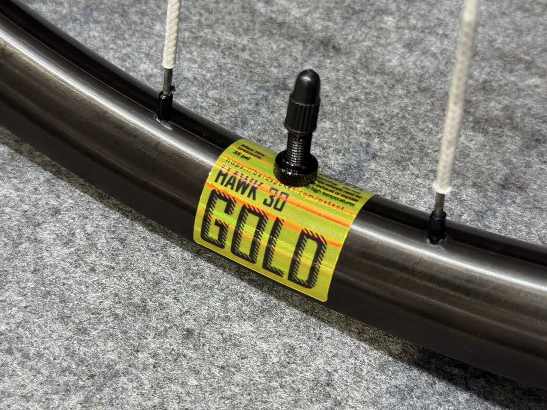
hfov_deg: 39.7
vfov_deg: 30.3
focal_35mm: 48
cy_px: 205
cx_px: 274
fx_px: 758
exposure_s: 1/60
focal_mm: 6.76
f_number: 1.78
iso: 100
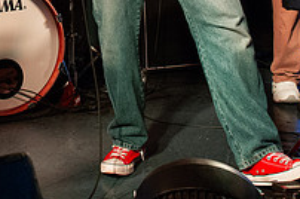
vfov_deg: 17.9
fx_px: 574
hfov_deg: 28.4
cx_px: 46
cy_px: -83
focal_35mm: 69
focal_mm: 24
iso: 6400
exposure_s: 1/60
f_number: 6.3
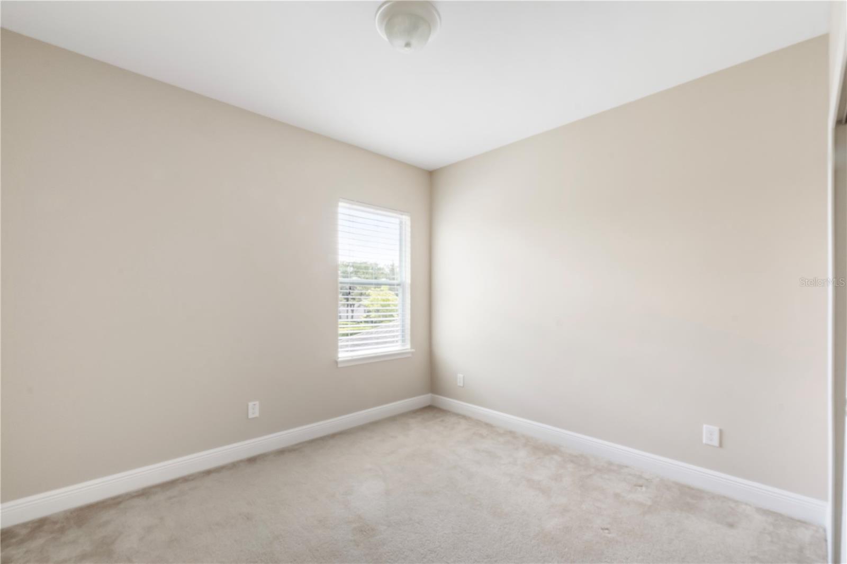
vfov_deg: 77.3
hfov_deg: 100.4
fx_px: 353
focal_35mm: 15
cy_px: 282
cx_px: 424
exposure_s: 1/2.5
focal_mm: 10
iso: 250
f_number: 18
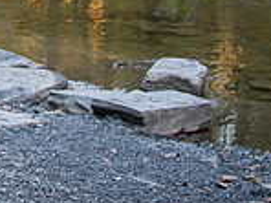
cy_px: -310
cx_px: -217
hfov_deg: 8.6
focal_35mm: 222
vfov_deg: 6.3
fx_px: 1738
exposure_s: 1/320
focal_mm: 32
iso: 640
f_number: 2.8
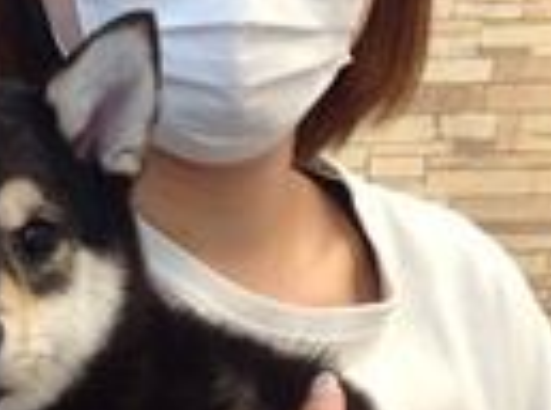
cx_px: -218
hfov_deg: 11.7
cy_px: 158
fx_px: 2587
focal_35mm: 163
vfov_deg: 9.1
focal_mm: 4.28
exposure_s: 1/40
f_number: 2.4
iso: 50
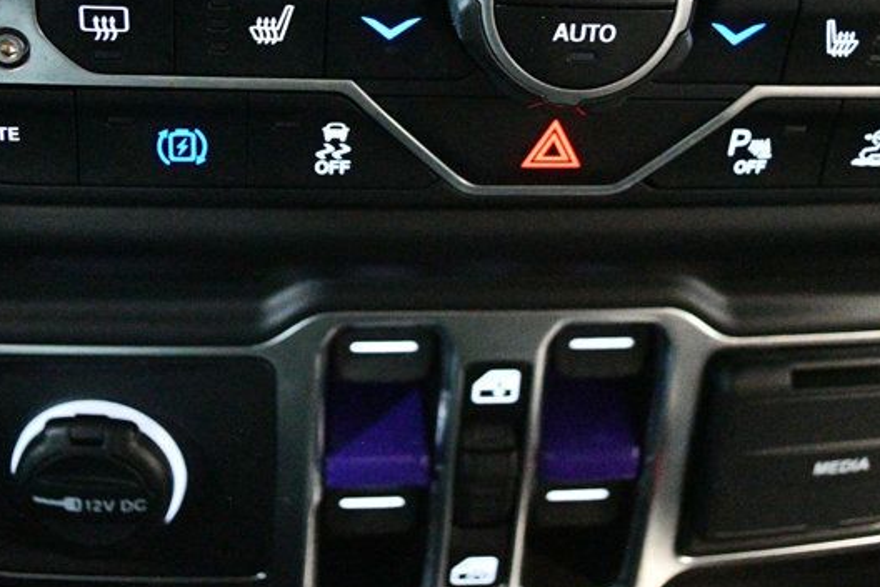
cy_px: 103
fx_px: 1564
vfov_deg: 20.9
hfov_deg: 31.4
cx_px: 495
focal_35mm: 64
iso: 12800
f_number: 3.8
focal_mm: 22
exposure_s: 1/20
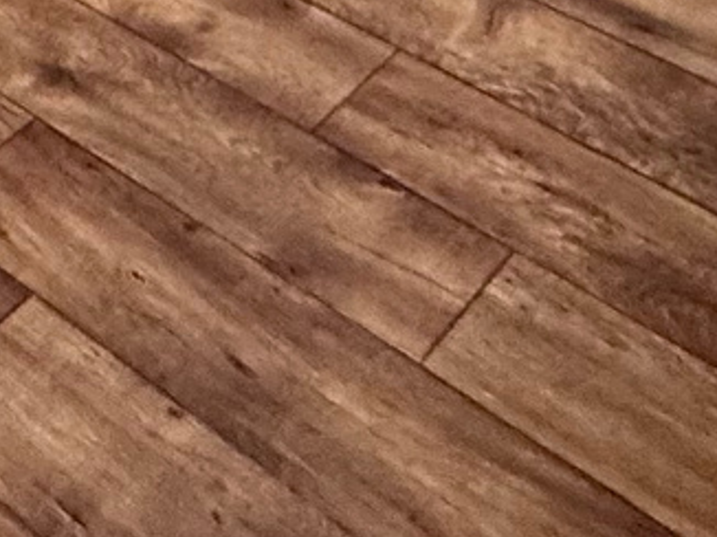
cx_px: 158
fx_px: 1821
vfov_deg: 10.8
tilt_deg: -3.6
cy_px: -1107
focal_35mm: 88
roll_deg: +1.8
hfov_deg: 22.0
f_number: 2.2
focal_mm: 2.22
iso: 200
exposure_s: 1/60
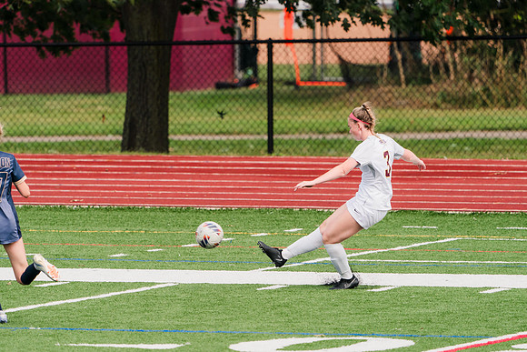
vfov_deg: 1.9
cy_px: 164
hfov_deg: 2.9
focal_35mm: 707
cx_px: 221
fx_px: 10350
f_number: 6.3
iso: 640
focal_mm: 600
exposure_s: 1/1600
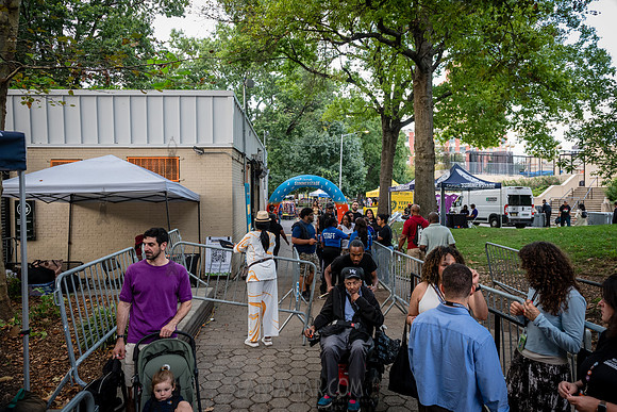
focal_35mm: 26
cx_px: 308
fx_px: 443
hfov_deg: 69.7
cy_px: 206
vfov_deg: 49.9
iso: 1600
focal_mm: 24
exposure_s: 1/100
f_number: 4.5
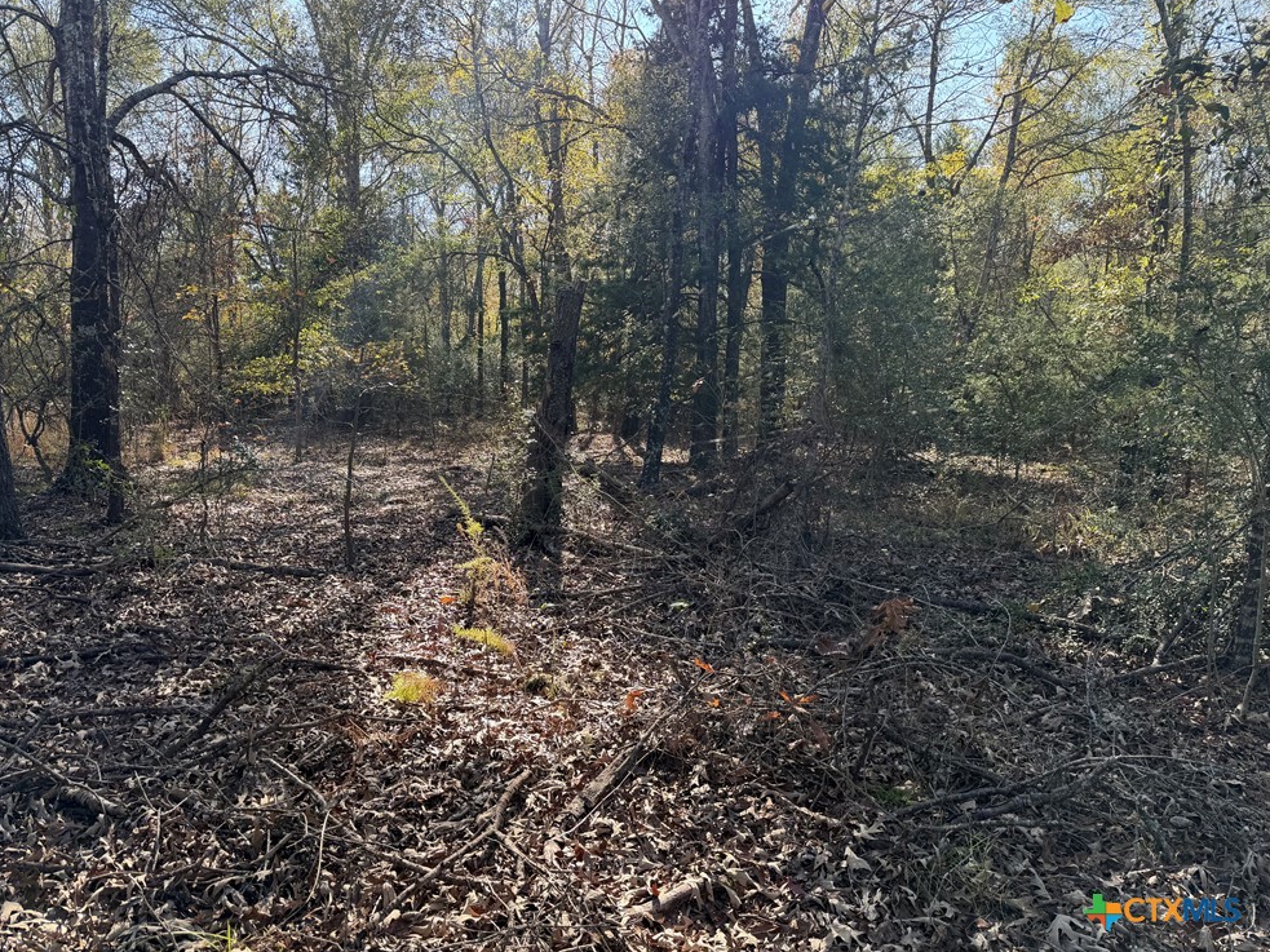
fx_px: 917
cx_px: 610
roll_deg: -2.4
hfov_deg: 69.4
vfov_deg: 54.9
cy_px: 461
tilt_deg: -6.0
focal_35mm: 25
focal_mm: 6.76
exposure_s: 1/671
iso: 80
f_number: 1.78
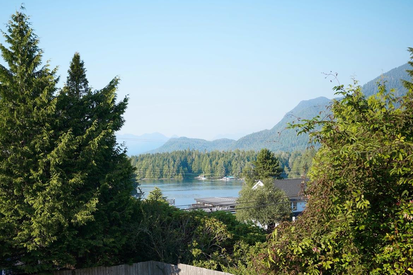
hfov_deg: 40.9
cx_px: 164
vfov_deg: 28.0
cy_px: 169
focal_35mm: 48
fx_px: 550
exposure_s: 1/160
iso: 100
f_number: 5.6
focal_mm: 35
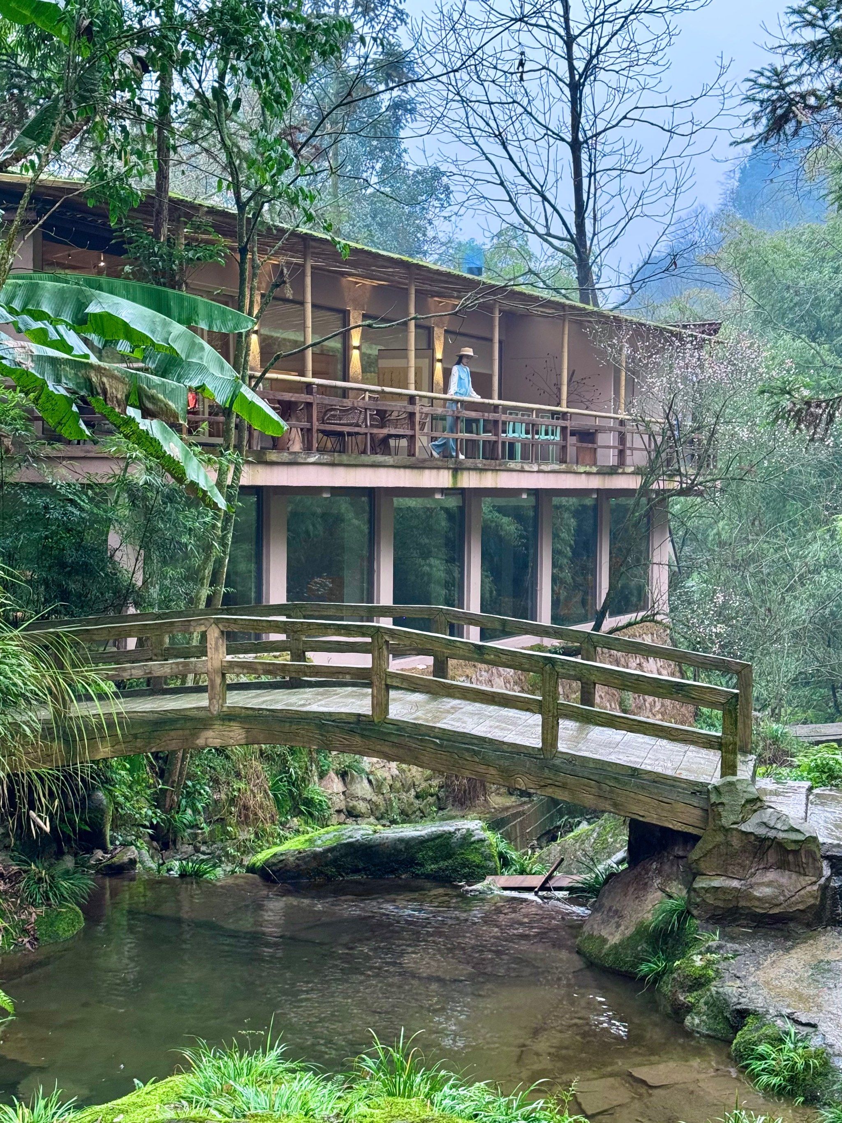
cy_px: 562
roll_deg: -1.3
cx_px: 421
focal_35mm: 48
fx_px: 1556
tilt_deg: -1.8
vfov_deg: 39.7
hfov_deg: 30.3
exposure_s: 1/60
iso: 160
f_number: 1.78
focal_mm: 6.76
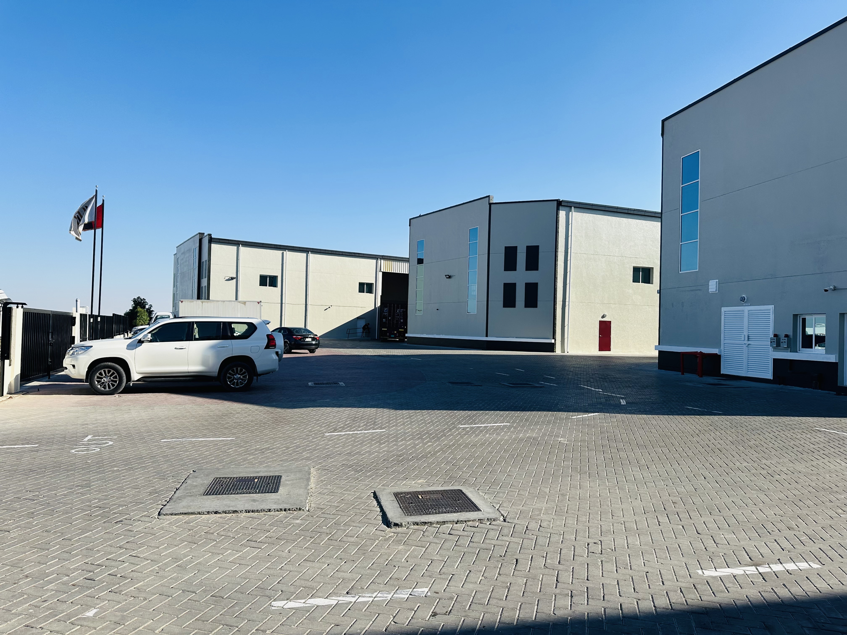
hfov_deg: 71.6
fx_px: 587
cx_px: 424
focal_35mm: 24
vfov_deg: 56.8
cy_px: 318
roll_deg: -1.5
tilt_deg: +1.0
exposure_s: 1/5263
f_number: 1.78
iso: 80
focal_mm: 6.86
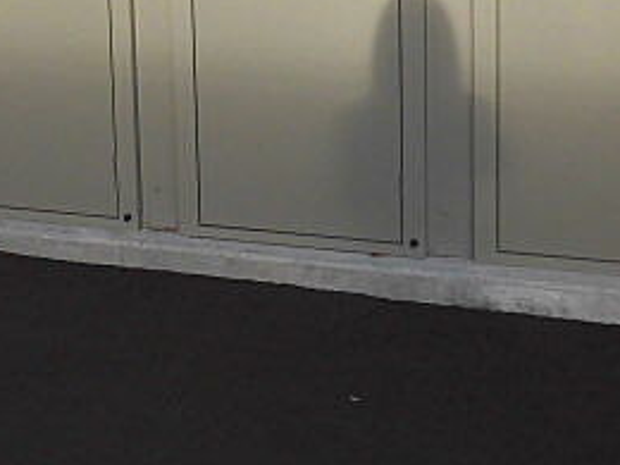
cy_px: -105
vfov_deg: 22.7
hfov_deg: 32.7
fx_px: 1057
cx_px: 296
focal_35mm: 59
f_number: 3.1
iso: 100
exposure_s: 1/640
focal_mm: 4.3
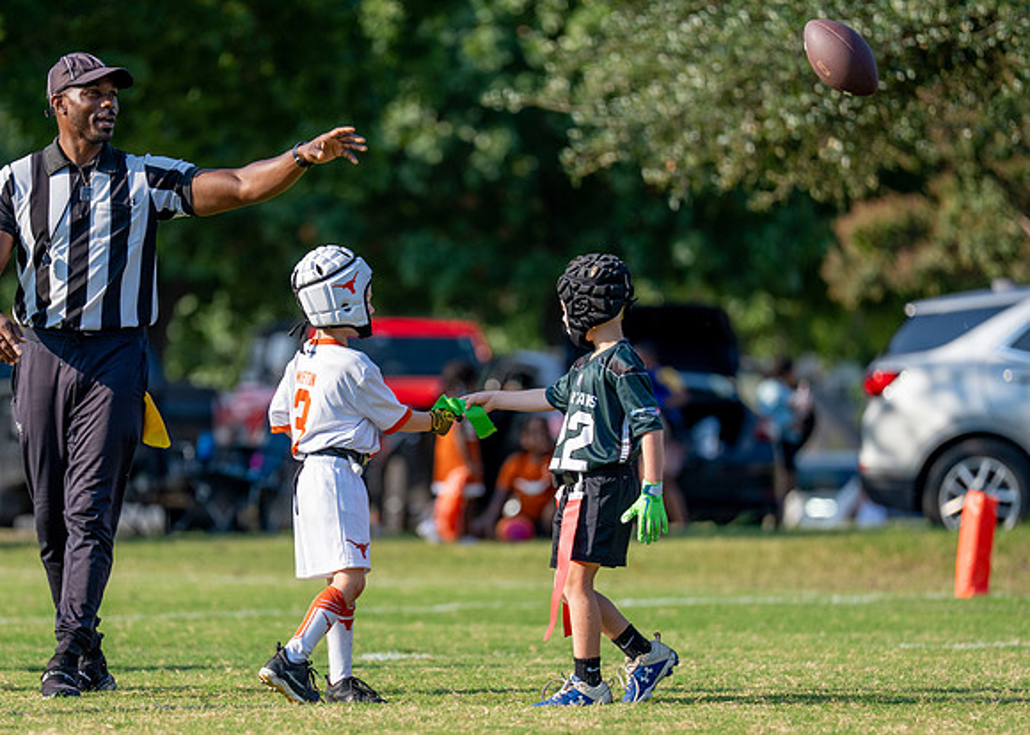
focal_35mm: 289
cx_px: 370
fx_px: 8456
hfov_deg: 7.0
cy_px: 438
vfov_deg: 5.0
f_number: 2.8
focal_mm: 200
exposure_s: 1/2500
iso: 250
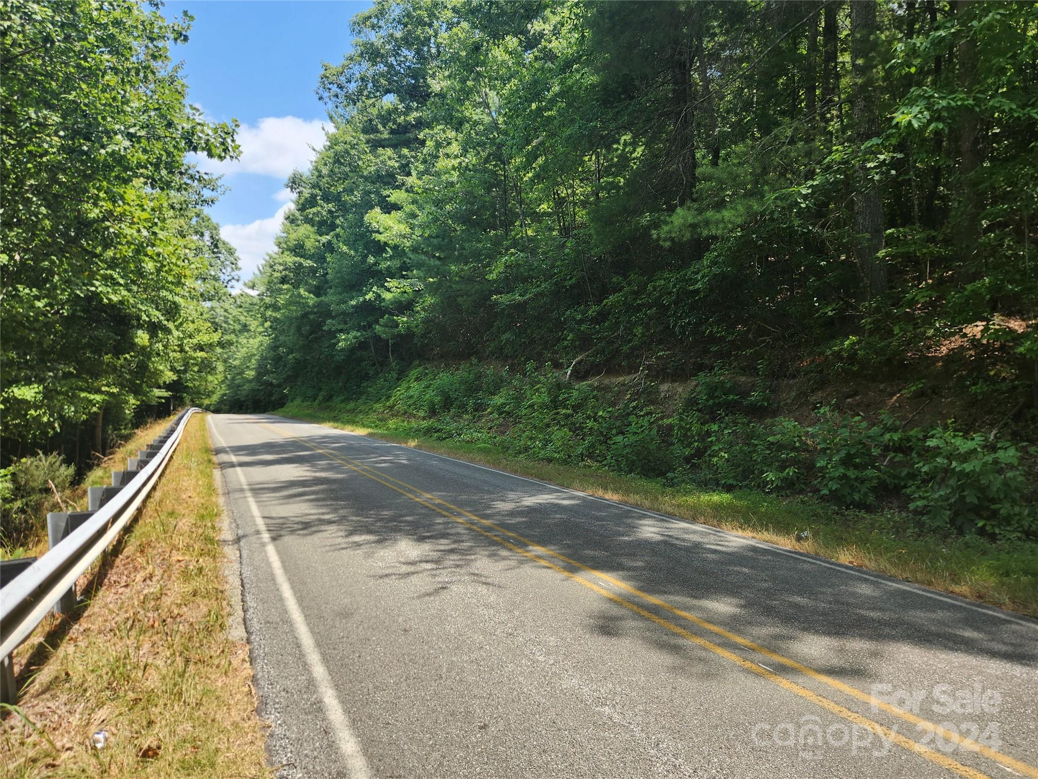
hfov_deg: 73.9
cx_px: 519
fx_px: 690
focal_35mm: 23
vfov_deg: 58.9
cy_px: 390
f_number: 1.8
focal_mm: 5.4
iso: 20
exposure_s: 1/532
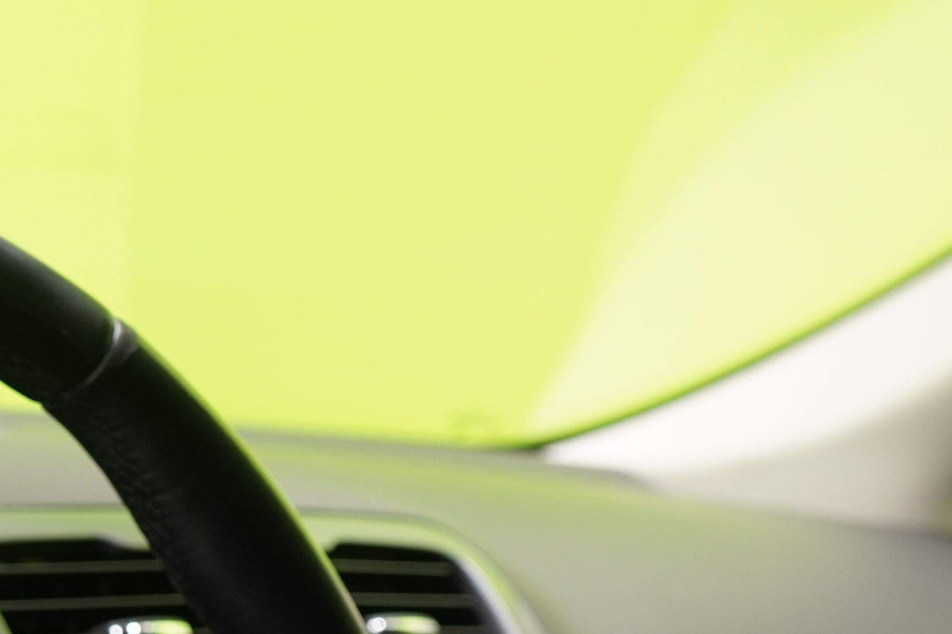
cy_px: 837
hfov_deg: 16.4
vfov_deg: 11.0
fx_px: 3199
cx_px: -104
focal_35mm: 121
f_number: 5
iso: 1250
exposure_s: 1/25
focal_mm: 37
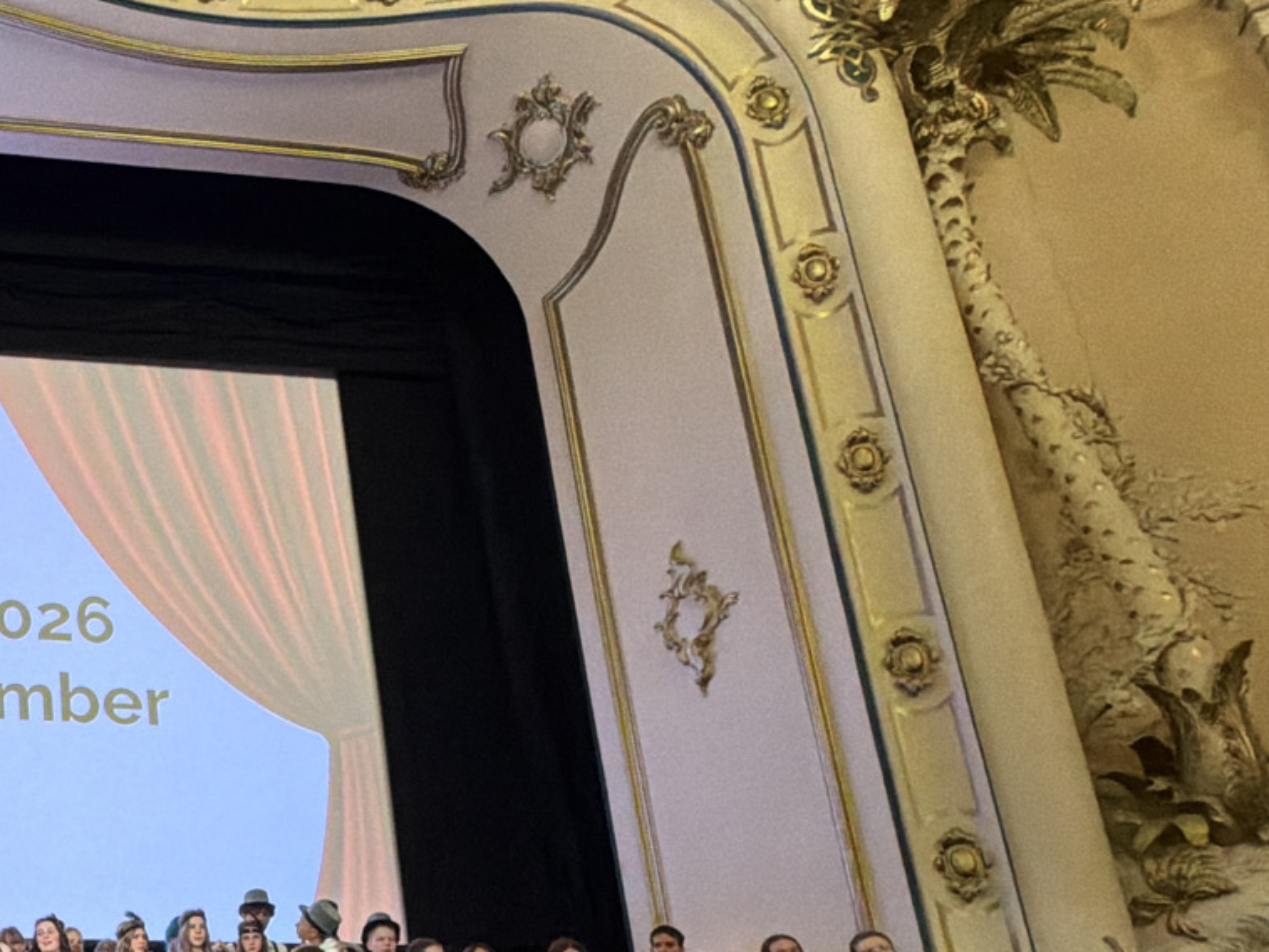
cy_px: 813
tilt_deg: +17.1
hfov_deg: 40.7
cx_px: -116
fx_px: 1357
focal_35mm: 37
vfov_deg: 36.8
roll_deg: -0.3
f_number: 2.2
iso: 400
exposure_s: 1/60
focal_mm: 2.22
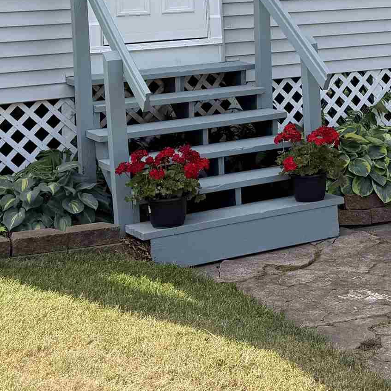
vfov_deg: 20.8
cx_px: 318
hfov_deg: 22.2
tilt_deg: +7.1
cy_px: -94
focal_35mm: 77
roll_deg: +4.4
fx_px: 984
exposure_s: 1/1770
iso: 80
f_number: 1.78
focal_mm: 6.76
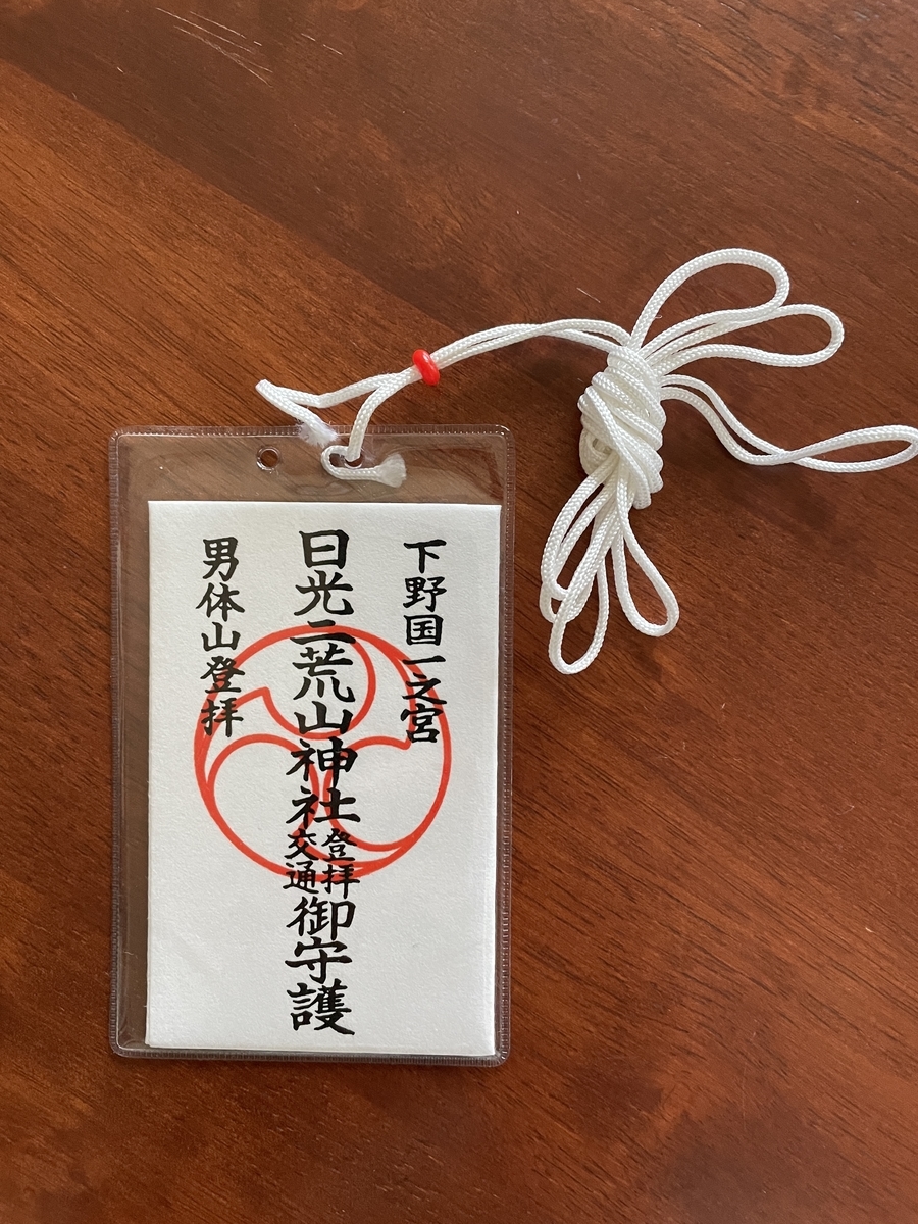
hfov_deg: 53.1
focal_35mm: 26
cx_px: 459
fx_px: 919
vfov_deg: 67.3
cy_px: 612
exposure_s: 1/56
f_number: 1.6
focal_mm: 4.2
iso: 500
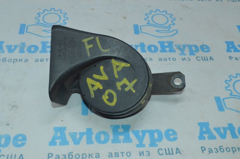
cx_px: 120
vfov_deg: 28.9
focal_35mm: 46
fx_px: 310
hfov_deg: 42.4
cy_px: 80
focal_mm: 31
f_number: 16
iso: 5000
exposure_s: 1/160
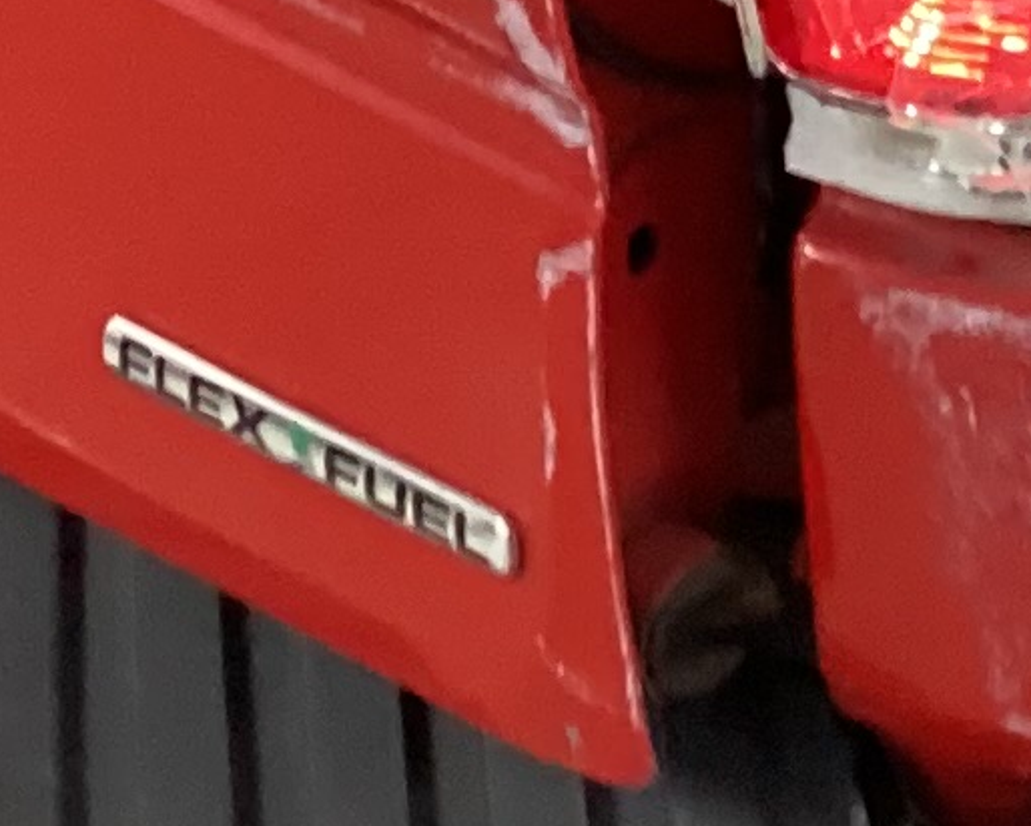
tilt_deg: -19.5
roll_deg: +0.0
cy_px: -515
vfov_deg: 7.9
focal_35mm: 192
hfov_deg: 9.6
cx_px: 1783
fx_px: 5863
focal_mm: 3.3
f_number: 2.4
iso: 400
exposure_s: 1/30
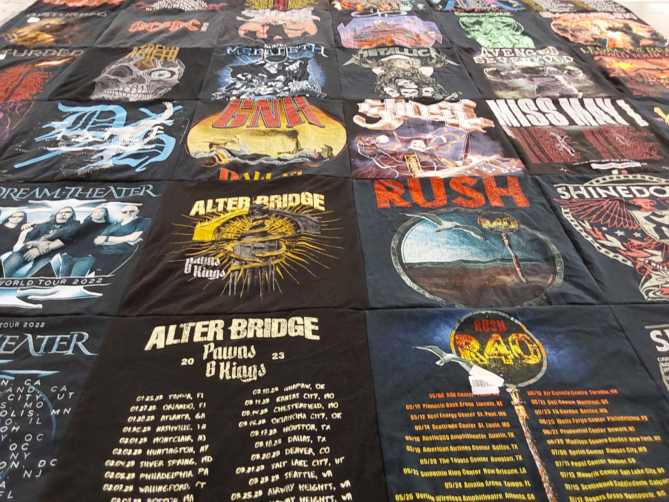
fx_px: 541
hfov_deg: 63.4
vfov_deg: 49.7
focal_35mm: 28
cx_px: 334
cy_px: 251
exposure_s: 1/60
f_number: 1.9
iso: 320
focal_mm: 2.91
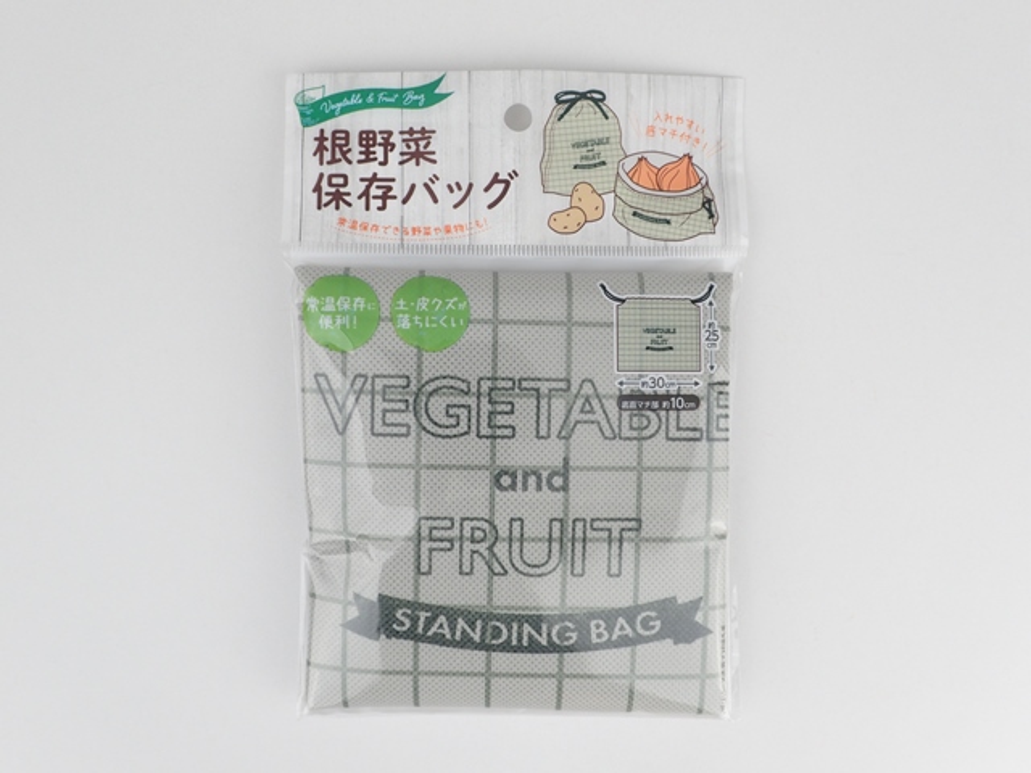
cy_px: 386
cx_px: 516
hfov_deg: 60.0
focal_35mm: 30
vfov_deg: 46.8
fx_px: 894
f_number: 9
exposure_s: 1/8
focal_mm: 5.5
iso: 100
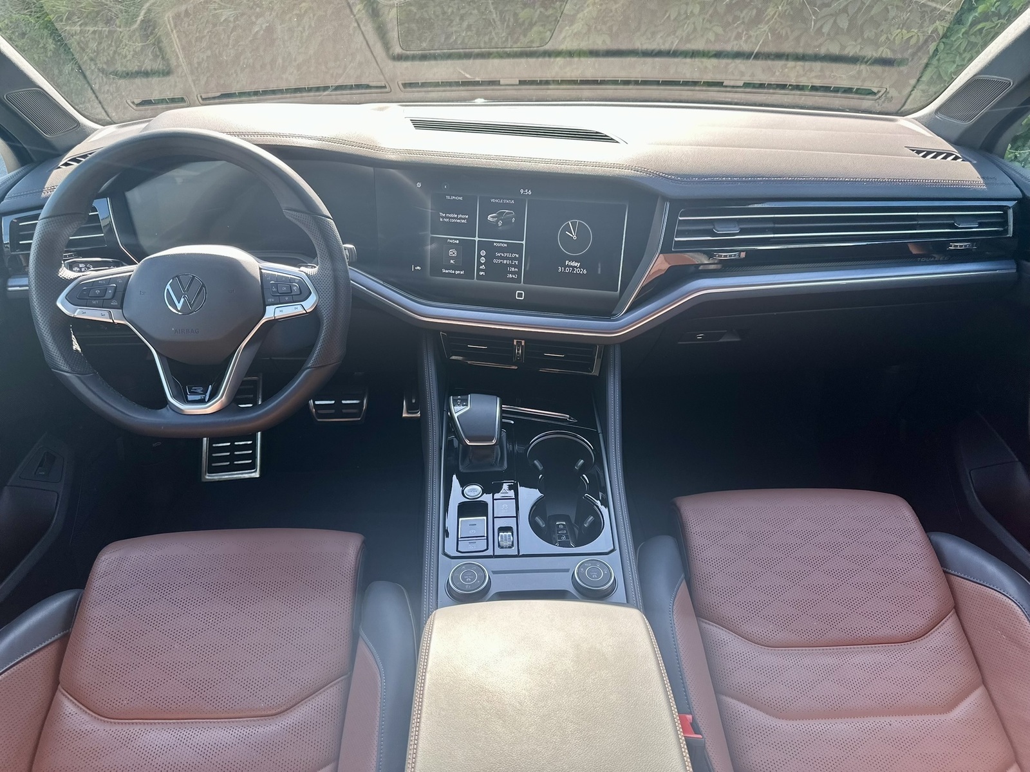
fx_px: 714
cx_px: 515
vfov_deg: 56.8
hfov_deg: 71.6
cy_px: 386
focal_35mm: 24
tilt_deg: -28.0
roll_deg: +2.3
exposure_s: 1/217
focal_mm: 6.86
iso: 64
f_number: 1.78
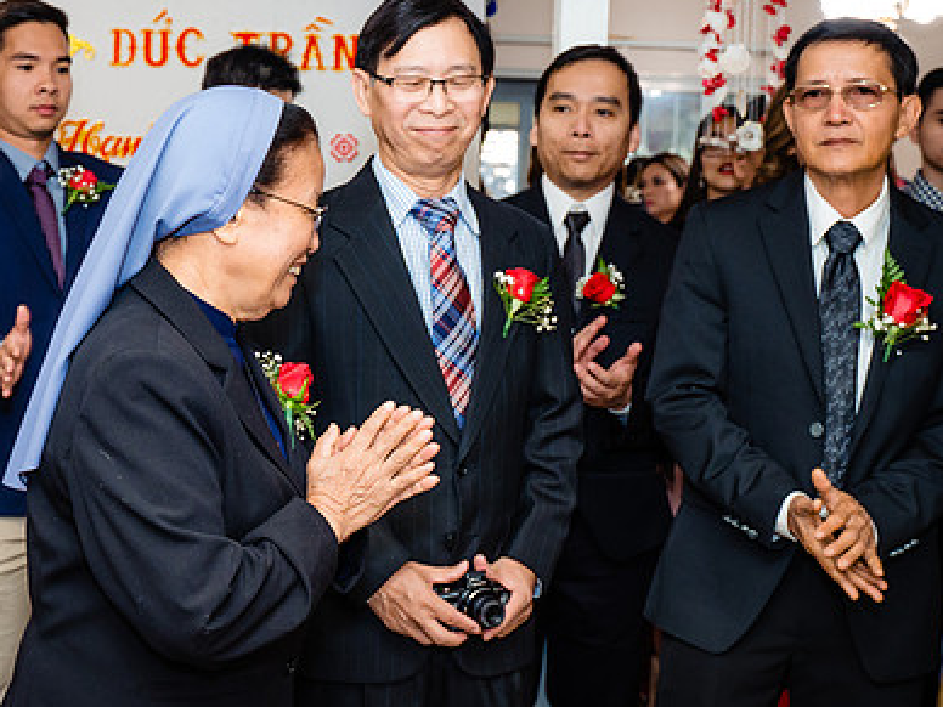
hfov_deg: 35.3
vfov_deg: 27.0
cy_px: 337
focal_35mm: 54
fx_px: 1471
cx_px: 330
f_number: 4
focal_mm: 28
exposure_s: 1/160
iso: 1250
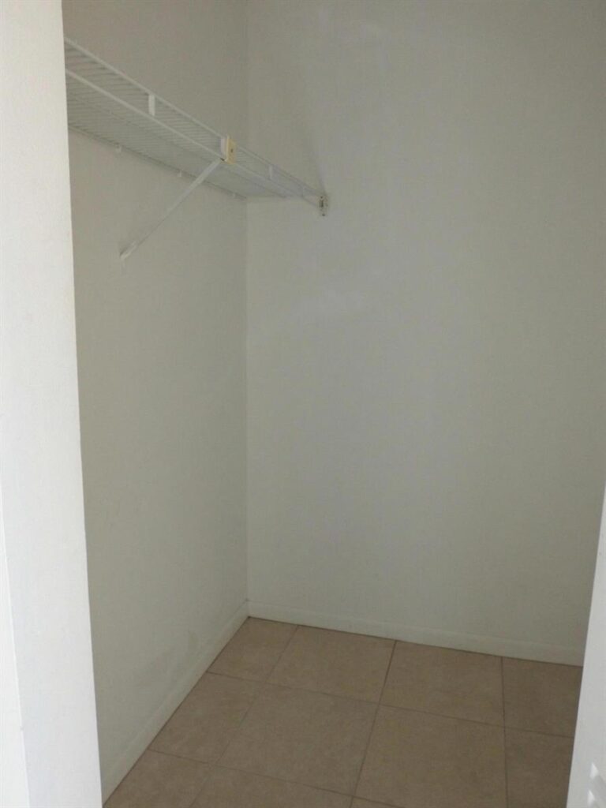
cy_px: 404
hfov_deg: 53.1
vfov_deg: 67.3
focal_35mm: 26
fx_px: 607
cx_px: 303
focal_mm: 4.6
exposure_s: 1/60
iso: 200
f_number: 3.2
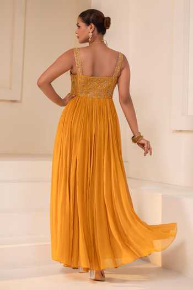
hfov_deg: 27.0
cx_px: 96
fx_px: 402
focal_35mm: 50
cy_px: 145
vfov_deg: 39.6
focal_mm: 50
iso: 500
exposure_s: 1/125
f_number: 2.8
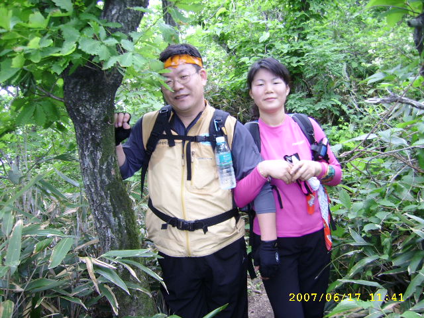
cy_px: 159
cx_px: 212
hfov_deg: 52.6
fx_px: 429
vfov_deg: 40.7
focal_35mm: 35
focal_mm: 5.95
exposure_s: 1/30
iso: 100
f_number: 2.8
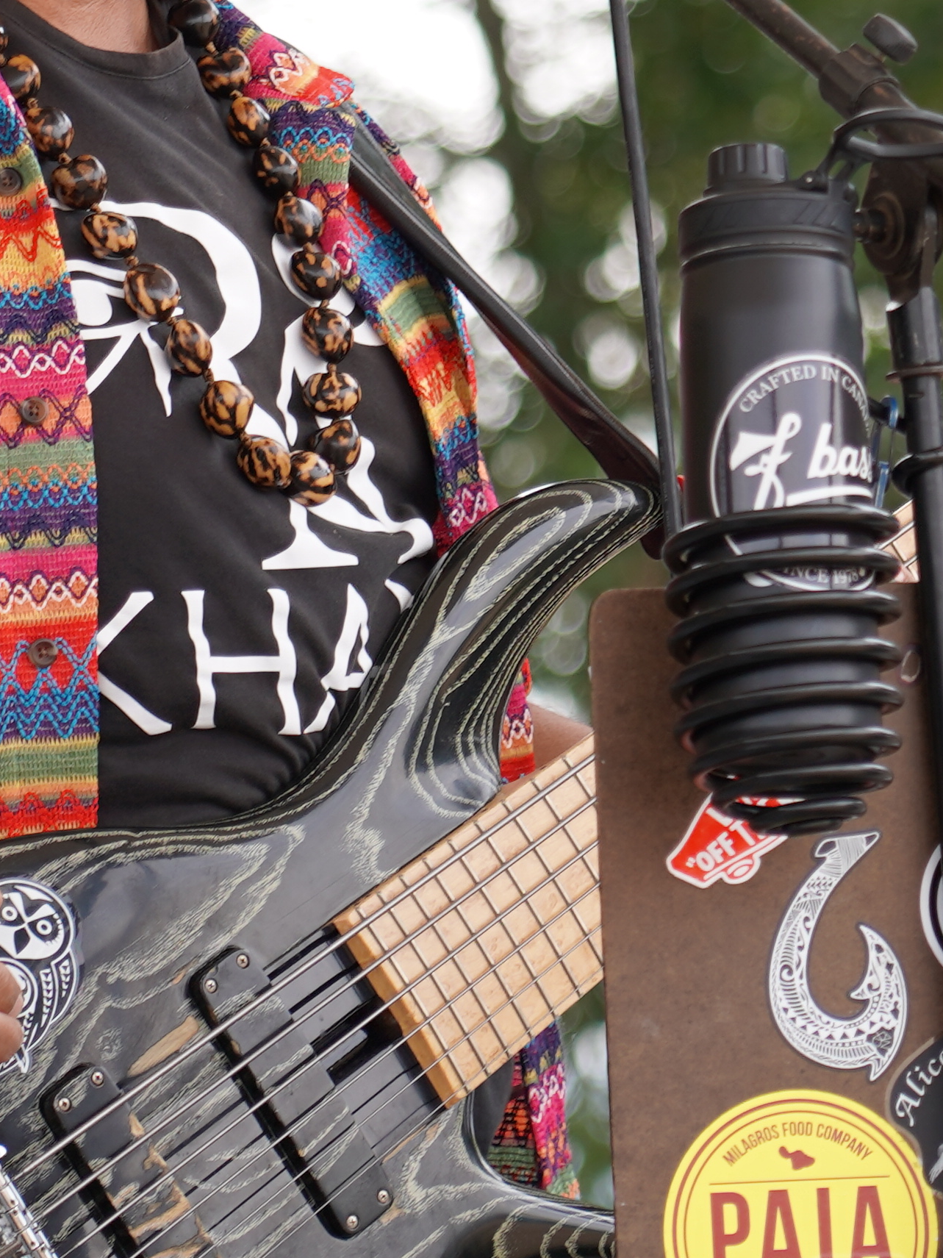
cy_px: -100
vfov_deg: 5.6
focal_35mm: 354
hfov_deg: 4.2
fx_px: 12860
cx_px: 533
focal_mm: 105
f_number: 4
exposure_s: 1/160
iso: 100
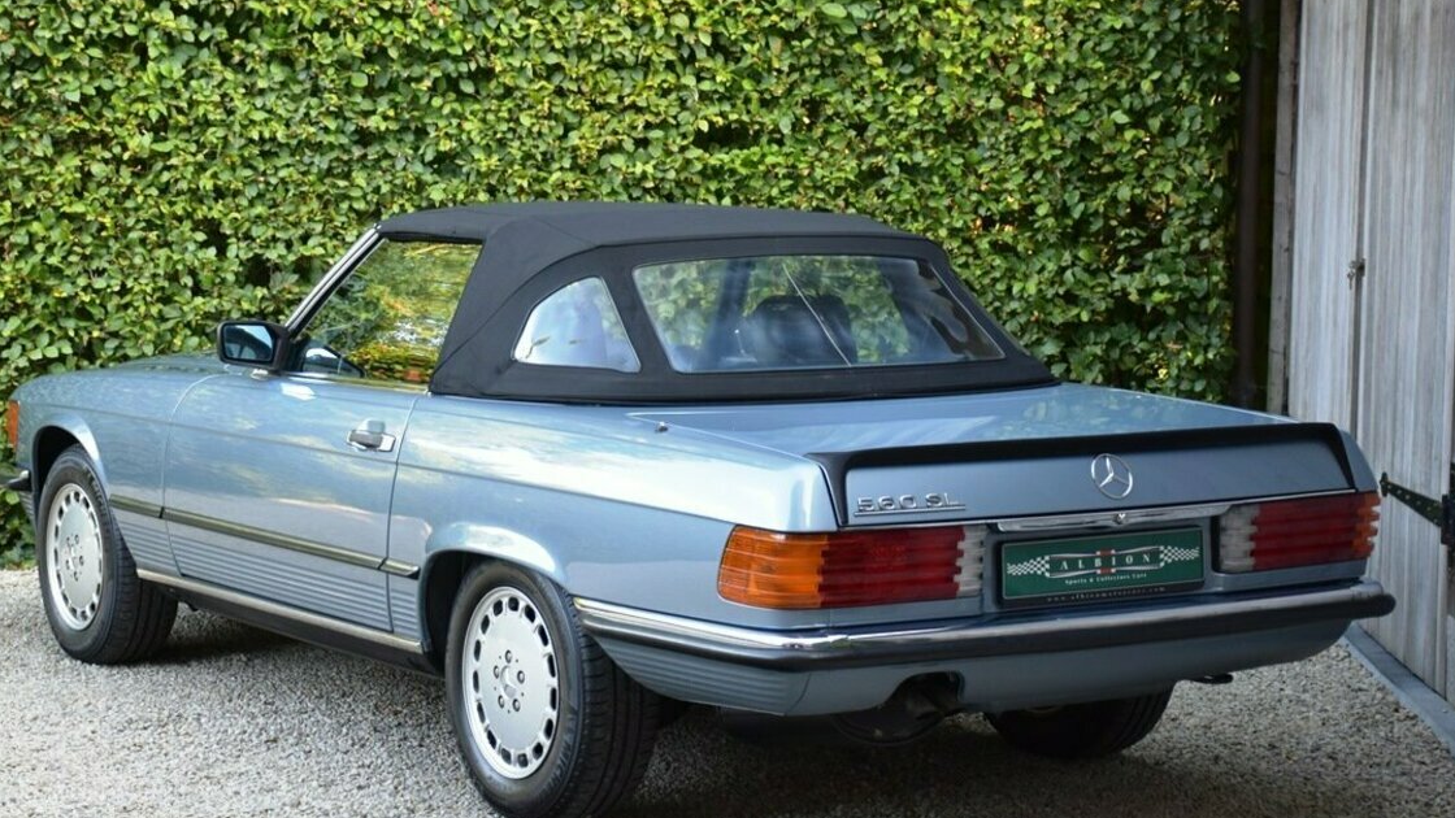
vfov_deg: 18.8
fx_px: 2469
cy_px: 452
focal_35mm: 64
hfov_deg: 32.8
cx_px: 695
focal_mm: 38
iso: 400
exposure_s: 1/60
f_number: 4.2
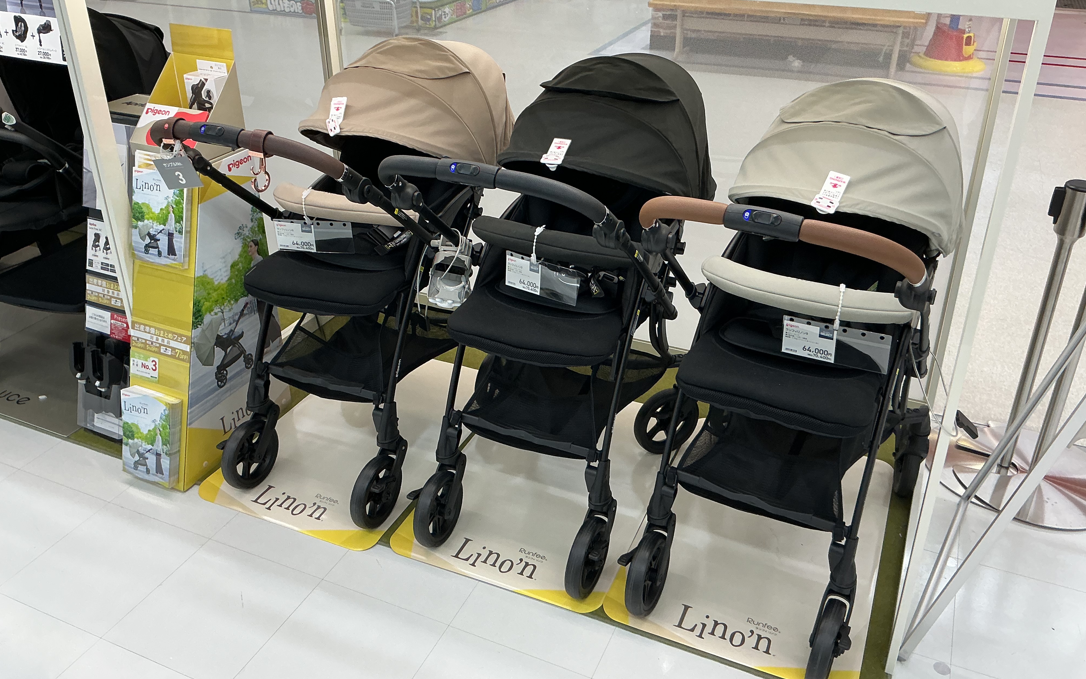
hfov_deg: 61.2
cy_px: 280
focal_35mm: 31
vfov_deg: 40.5
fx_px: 918
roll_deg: -0.5
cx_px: 546
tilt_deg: -25.9
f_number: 1.8
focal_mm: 3
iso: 50
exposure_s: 1/100
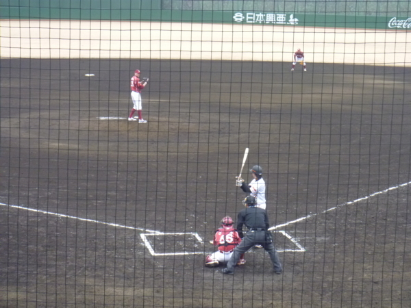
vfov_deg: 14.6
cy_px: 154
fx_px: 1199
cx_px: 206
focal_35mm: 101
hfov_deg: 19.4
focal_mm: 17.9
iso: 400
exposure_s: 1/40
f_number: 5.6
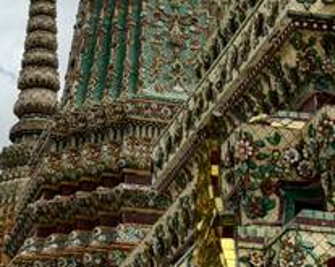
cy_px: 65
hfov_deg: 13.3
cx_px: 180
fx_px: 1436
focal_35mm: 145
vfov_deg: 10.6
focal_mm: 6.76
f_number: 1.78
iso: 64
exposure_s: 1/7143
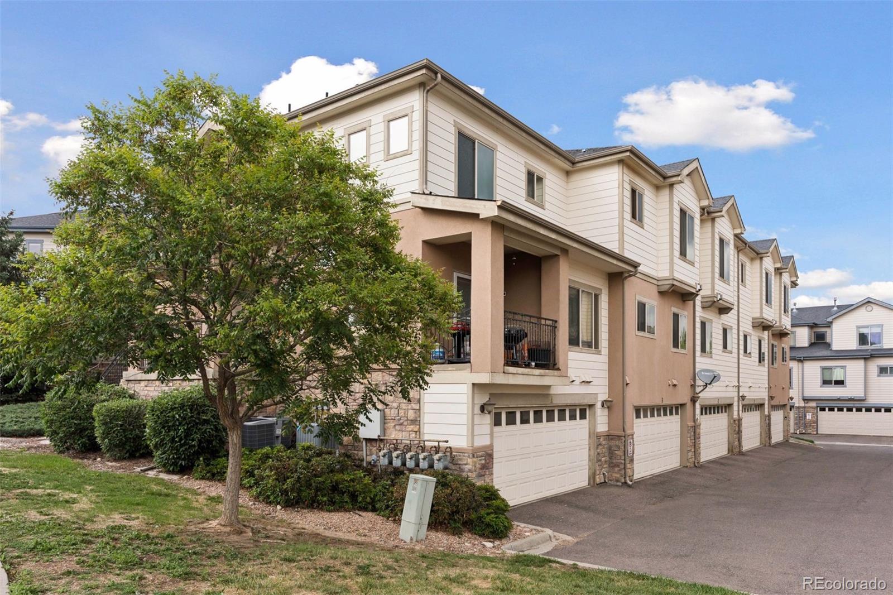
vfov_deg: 53.1
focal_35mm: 24
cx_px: 446
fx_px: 595
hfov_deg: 73.8
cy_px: 298
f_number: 9
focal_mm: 24
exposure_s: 1/500
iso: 400
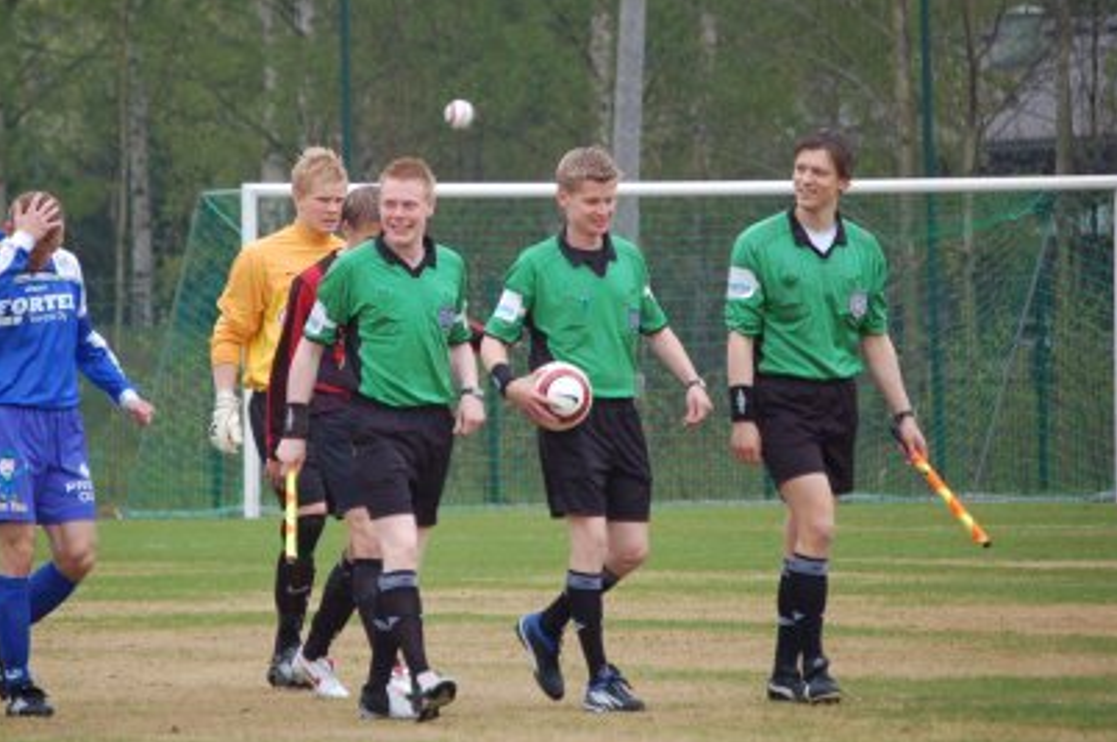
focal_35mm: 373
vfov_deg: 3.7
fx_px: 11559
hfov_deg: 5.5
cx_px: 467
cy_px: 320
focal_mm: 200
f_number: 5.6
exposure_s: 1/500
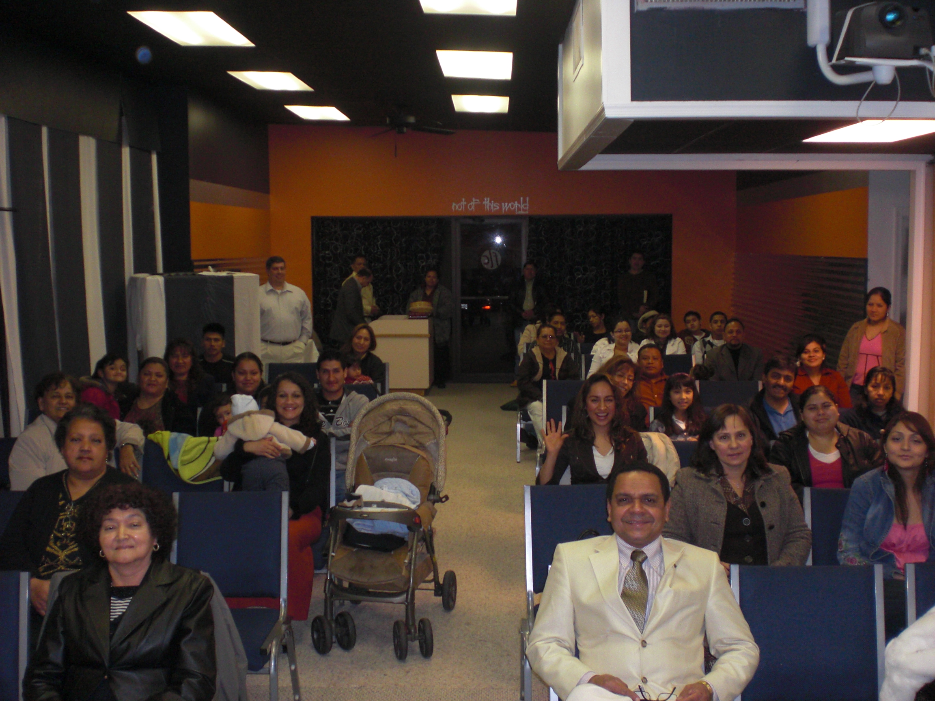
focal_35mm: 38
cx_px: 468
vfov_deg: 37.7
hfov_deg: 49.0
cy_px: 350
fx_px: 1026
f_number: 3.1
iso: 200
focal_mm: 6.3
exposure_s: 1/60
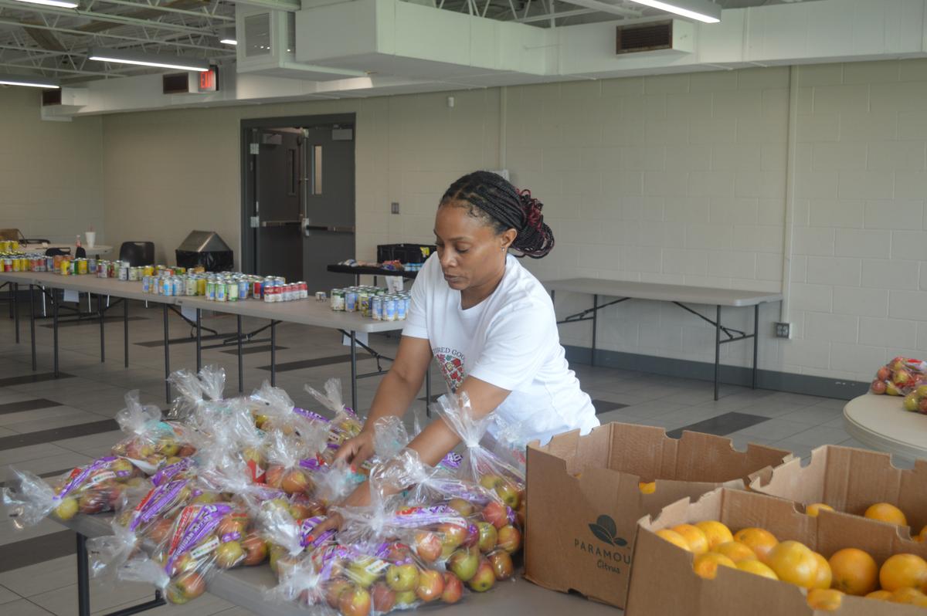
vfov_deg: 34.2
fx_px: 1003
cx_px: 464
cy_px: 308
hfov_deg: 49.6
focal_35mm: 39
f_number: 4.2
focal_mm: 26
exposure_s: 1/80
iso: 400
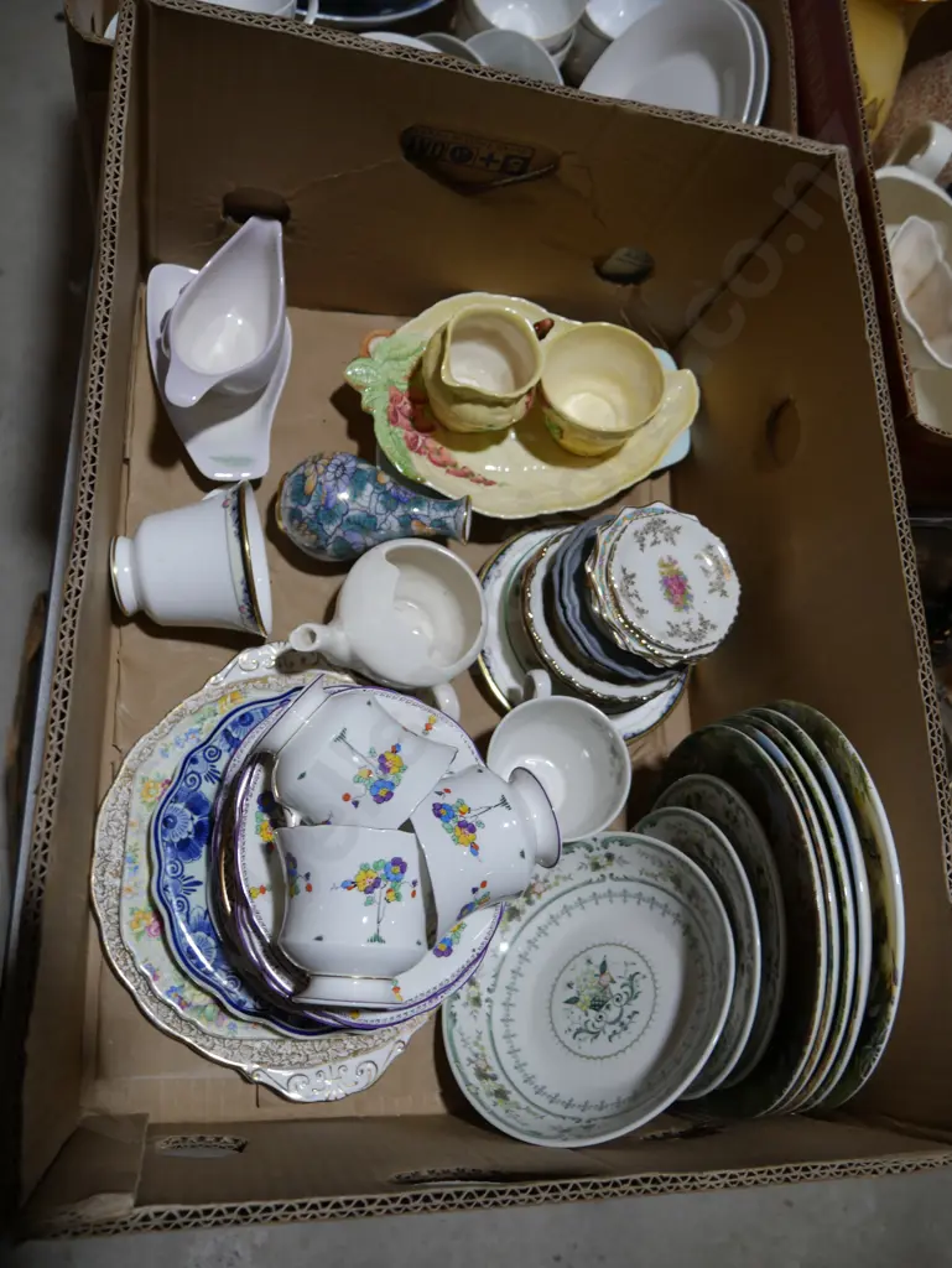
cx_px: 476
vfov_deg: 63.4
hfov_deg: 49.8
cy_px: 634
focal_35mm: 28
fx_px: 1026
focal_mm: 14
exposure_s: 1/160
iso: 200
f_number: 4
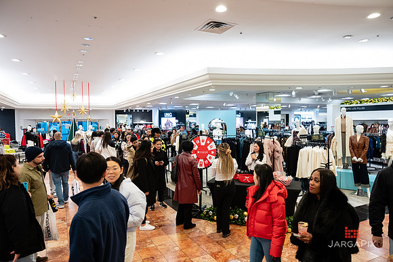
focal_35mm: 24
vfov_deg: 53.0
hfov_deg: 73.5
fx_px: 263
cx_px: 196
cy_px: 131
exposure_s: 1/125
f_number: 3.2
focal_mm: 24
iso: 1250
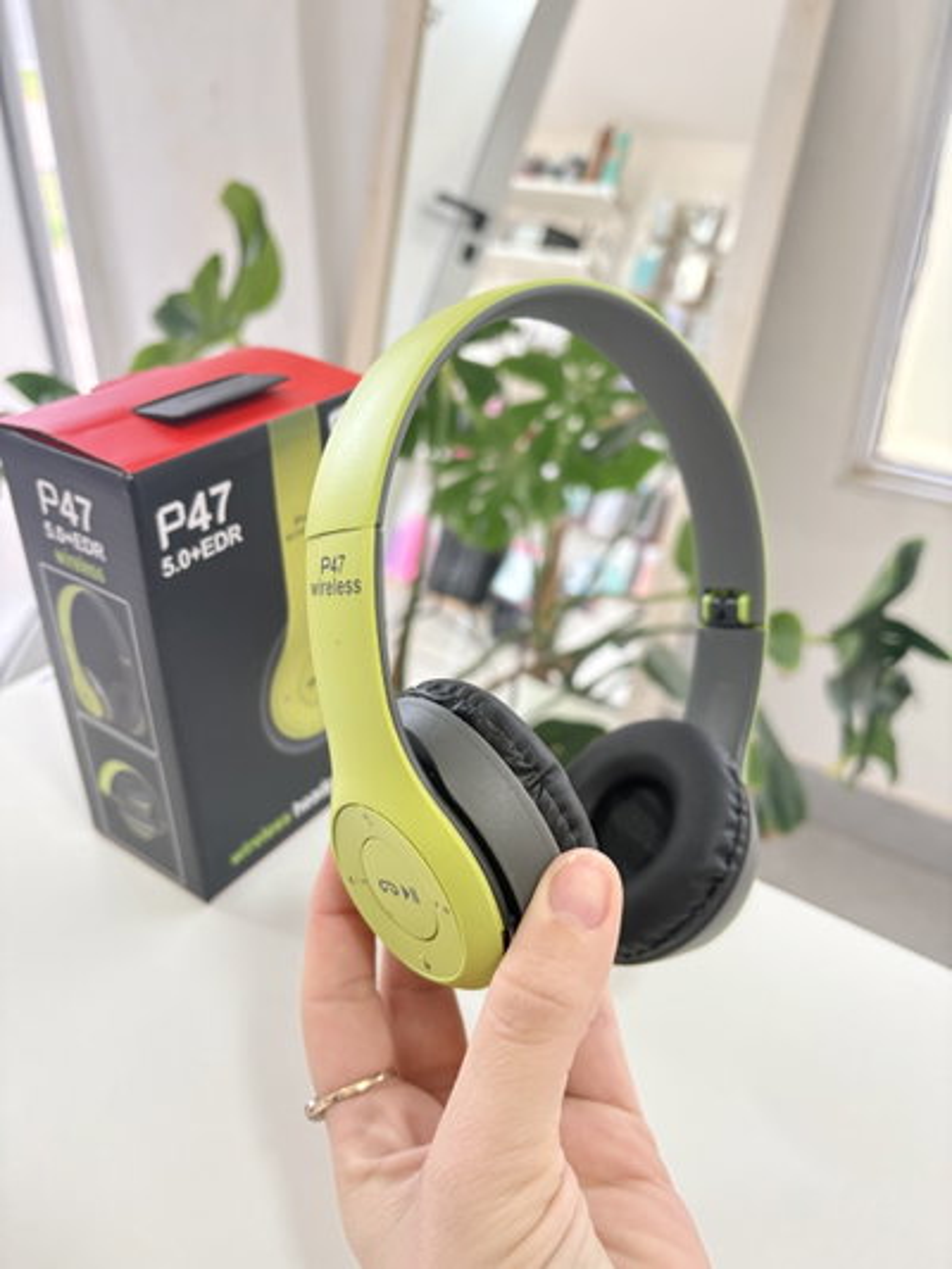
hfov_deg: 53.1
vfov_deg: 67.3
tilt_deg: -30.3
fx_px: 953
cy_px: 634
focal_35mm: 26
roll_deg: -0.7
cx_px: 476
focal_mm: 5.96
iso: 125
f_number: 1.6
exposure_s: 1/64
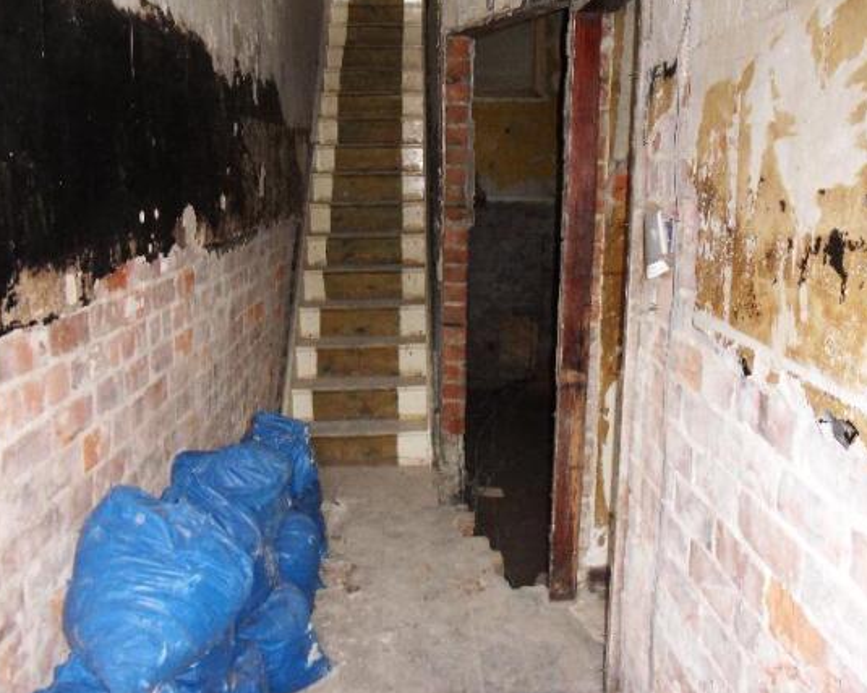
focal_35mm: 34
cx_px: 401
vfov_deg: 43.4
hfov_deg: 52.8
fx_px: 872
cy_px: 347
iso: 240
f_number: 3.7
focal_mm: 5.6
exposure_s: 1/30
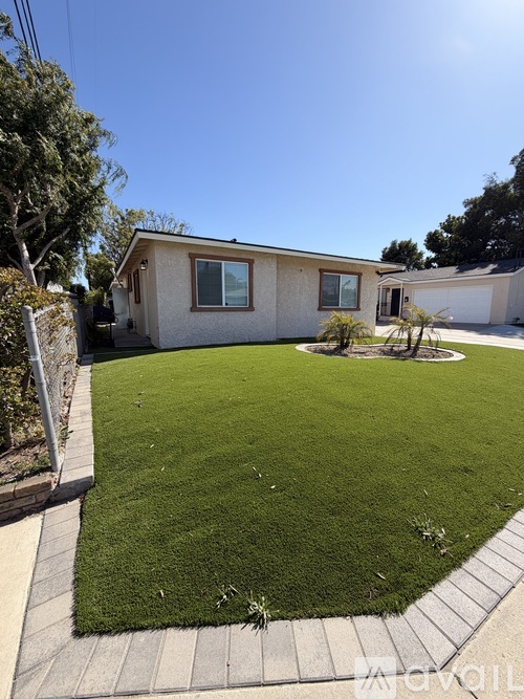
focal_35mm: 14
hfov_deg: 85.7
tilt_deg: -8.0
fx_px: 283
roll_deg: +0.3
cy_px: 350
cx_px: 262
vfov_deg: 102.1
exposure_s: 1/770
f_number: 2.2
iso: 25
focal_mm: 2.22
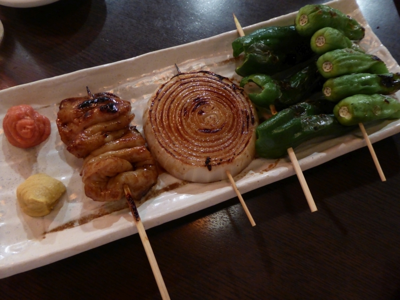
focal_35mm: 25
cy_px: 150
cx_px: 200
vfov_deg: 54.9
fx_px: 289
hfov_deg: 69.4
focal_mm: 4.3
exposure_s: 1/6
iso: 400
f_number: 3.3
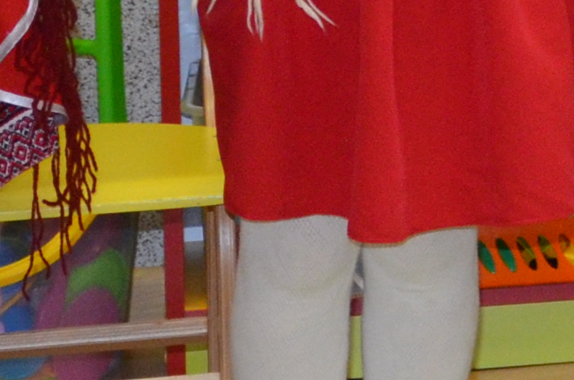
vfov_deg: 4.3
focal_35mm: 311
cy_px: -389
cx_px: 1662
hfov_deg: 6.2
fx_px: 4948
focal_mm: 30
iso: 1000
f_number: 4.2
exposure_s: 1/60
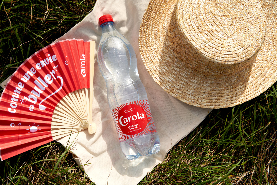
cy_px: 92
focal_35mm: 68
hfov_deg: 29.7
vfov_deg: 20.0
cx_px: 138
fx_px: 523
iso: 250
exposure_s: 1/320
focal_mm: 68
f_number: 13
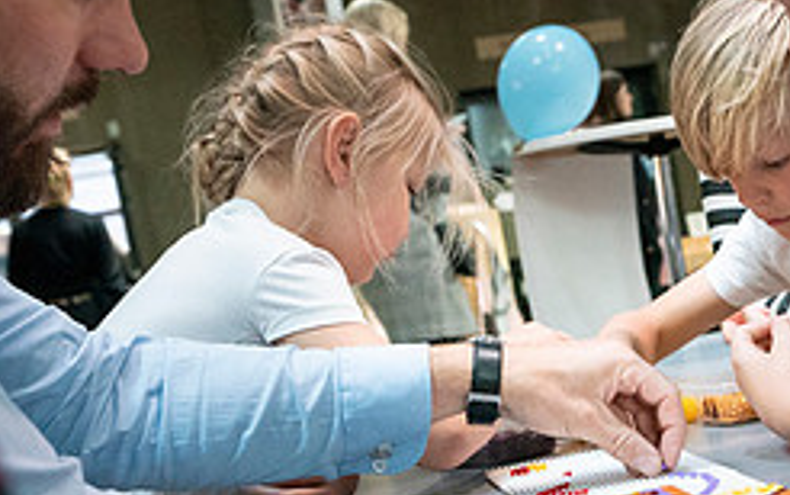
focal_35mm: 84
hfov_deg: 23.7
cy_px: 355
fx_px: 1809
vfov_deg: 15.5
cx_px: 774
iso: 8000
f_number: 5
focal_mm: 35
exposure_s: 1/200
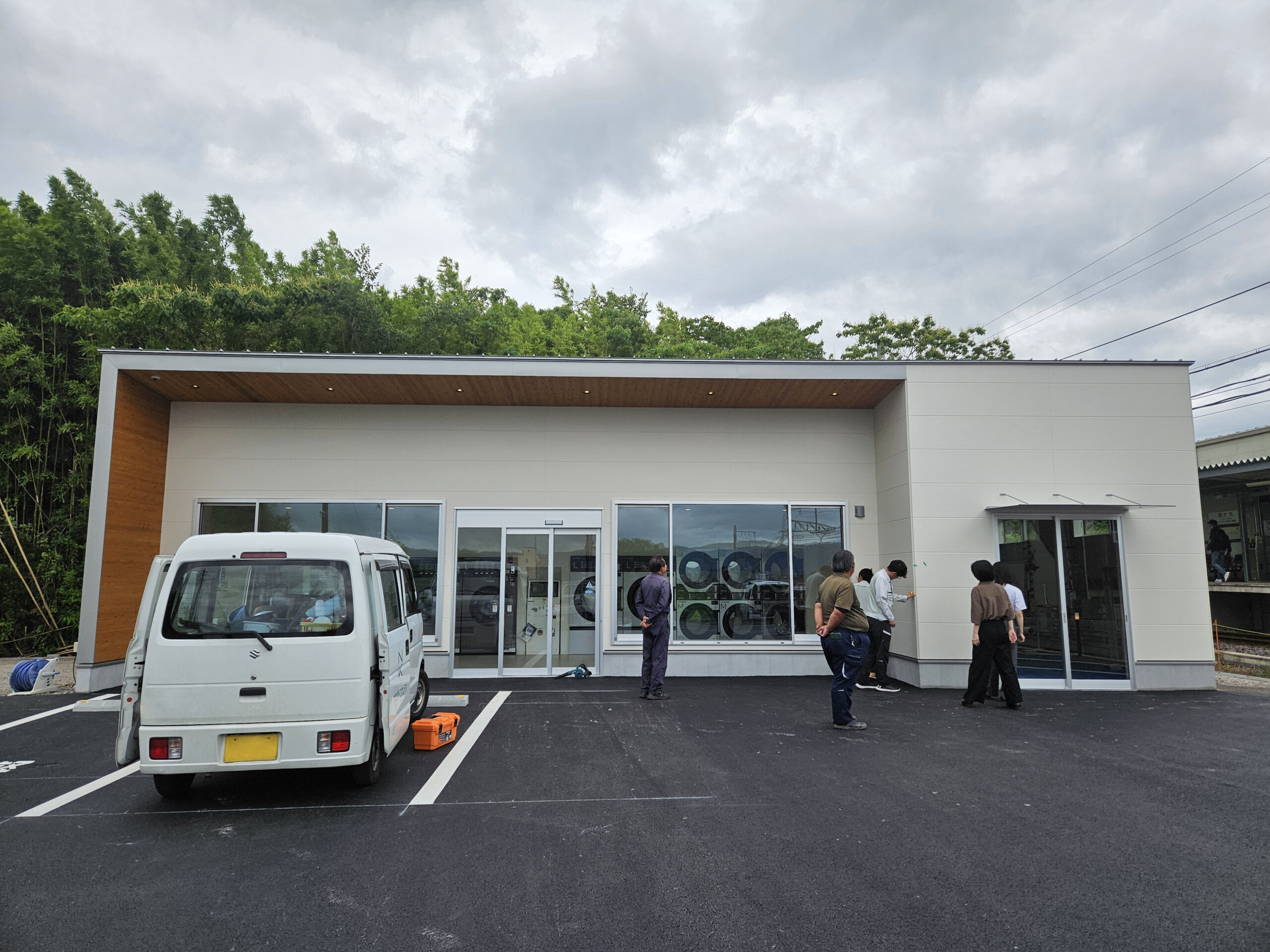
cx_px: 635
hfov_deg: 73.9
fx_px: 844
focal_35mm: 23
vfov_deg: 58.9
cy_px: 476
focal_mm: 5.4
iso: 40
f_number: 1.8
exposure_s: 1/2000
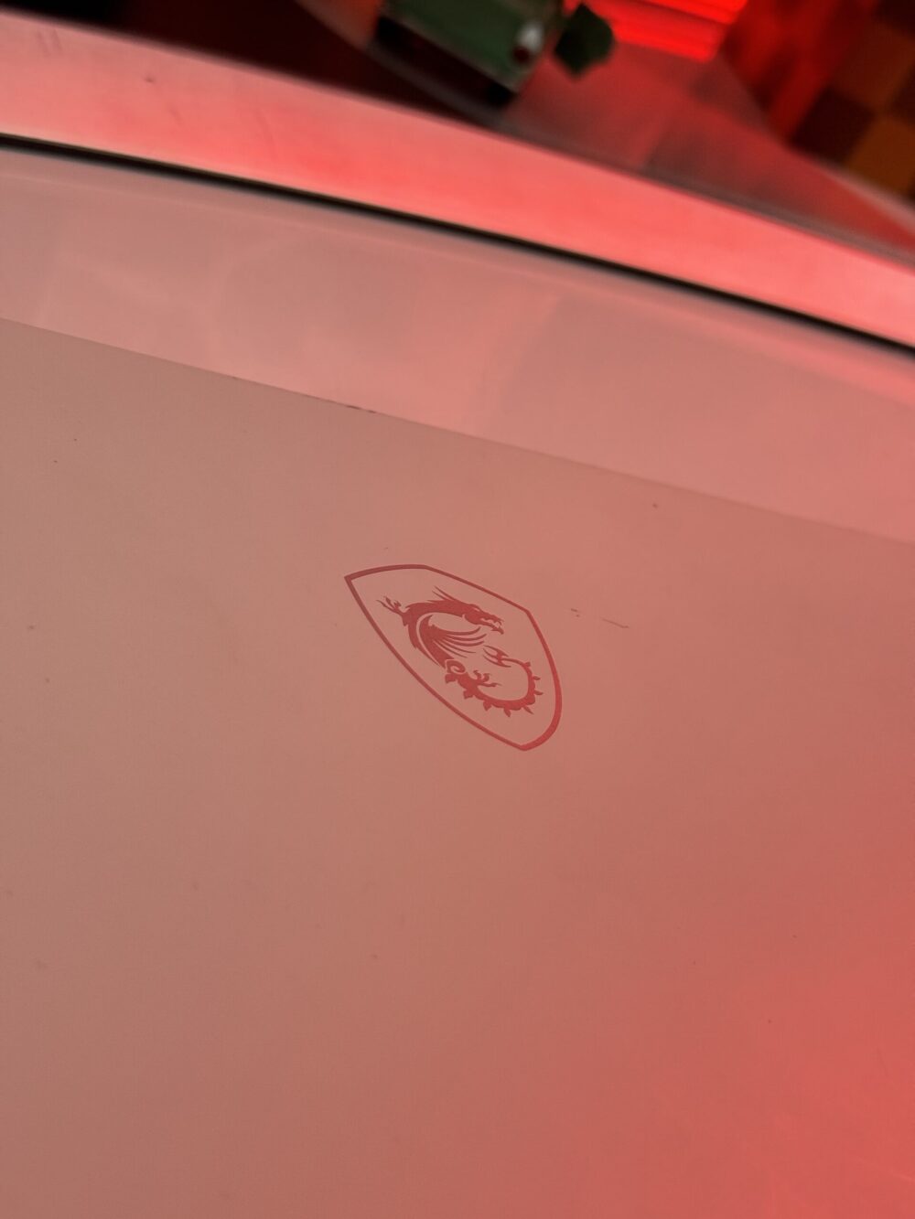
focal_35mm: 48
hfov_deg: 30.3
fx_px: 1691
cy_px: 610
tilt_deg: -27.7
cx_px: 458
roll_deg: -31.3
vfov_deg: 39.7
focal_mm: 6.76
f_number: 1.78
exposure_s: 1/60
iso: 200
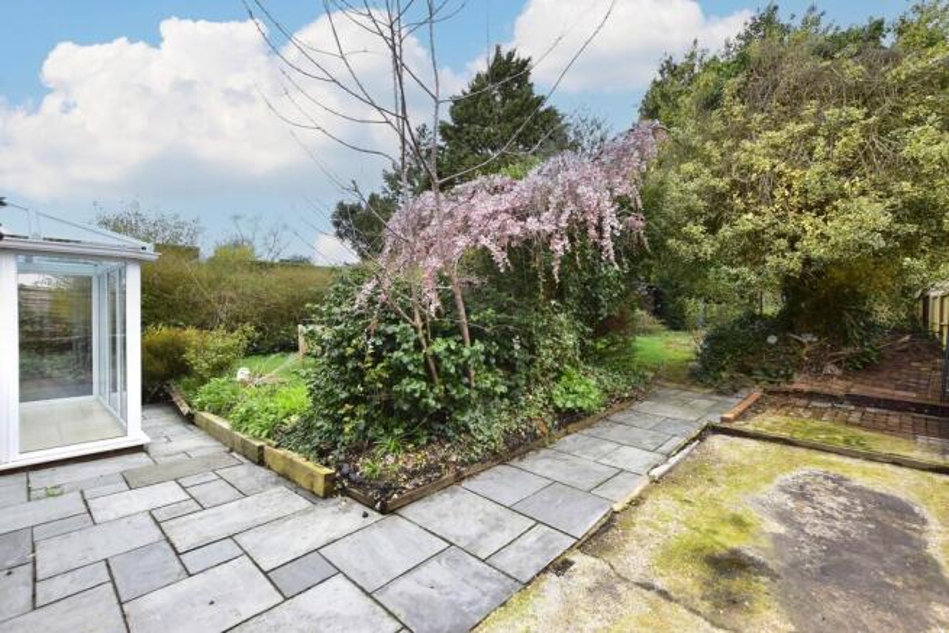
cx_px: 474
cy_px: 316
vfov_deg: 77.4
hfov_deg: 100.4
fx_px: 395
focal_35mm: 15
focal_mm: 10
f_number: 8
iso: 640
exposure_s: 1/200
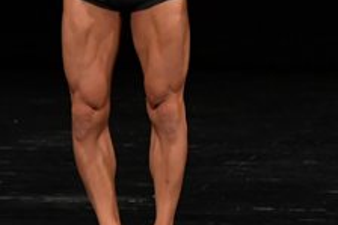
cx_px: 416
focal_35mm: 884
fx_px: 8293
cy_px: 24
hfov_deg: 2.3
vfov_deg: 1.6
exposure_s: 1/400
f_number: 5.6
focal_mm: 170
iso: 2500
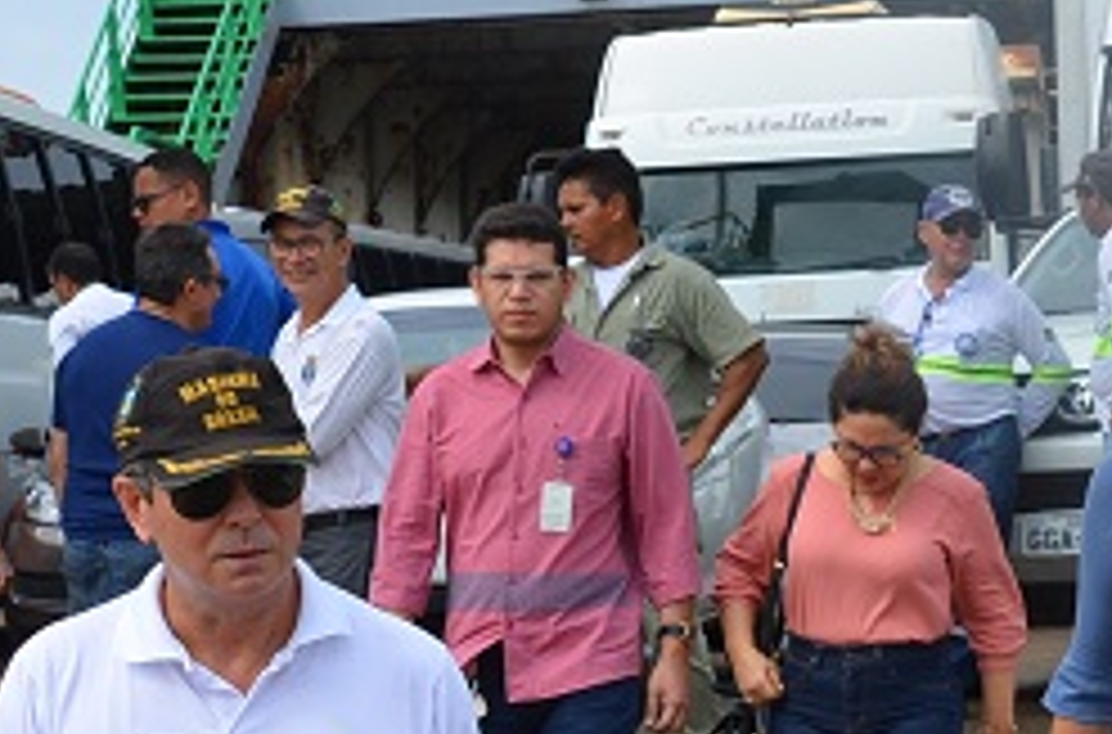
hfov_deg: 15.6
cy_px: 648
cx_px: 905
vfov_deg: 10.4
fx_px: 4018
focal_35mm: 130
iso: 100
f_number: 8
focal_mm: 29
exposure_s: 1/250
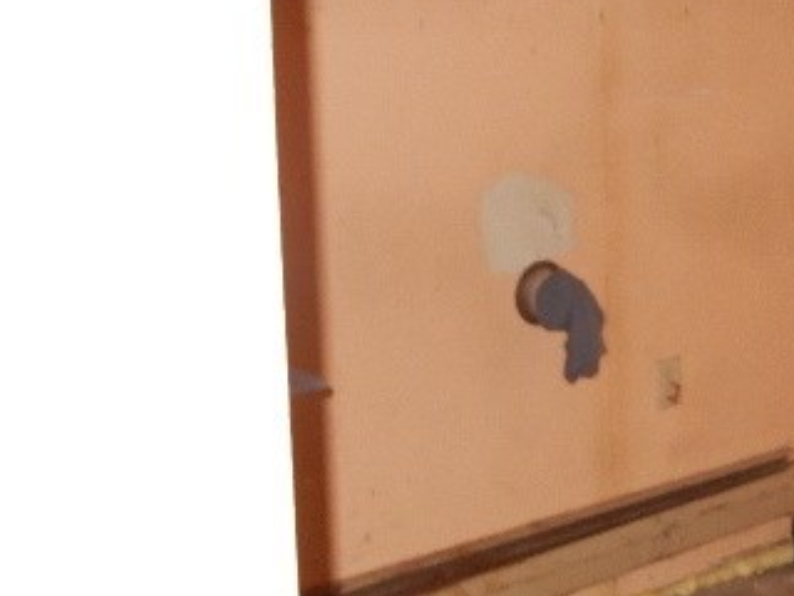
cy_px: 271
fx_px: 1651
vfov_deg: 20.4
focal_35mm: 72
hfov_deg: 25.7
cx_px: 789
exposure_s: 1/30
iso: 400
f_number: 4
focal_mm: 6.4
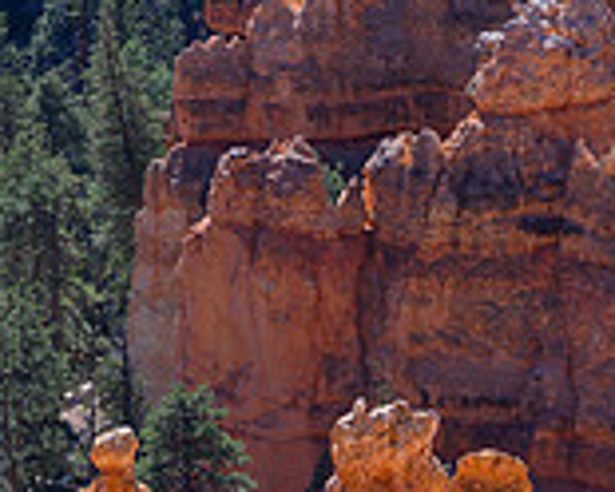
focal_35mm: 579
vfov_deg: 2.7
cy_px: 682
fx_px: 10539
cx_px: 103
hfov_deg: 3.3
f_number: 6.3
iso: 100
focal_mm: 165
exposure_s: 1/320
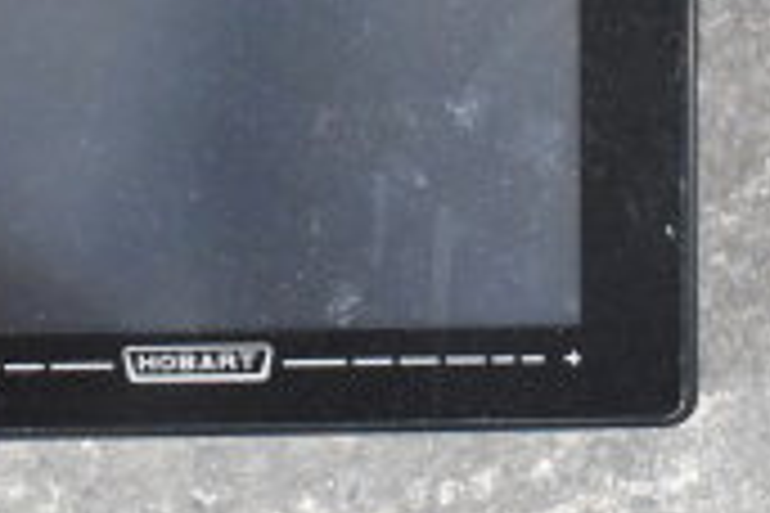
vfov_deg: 8.0
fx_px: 3546
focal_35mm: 166
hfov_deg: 12.4
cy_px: -385
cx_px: 302
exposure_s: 1/160
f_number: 6.3
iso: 6400
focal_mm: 31
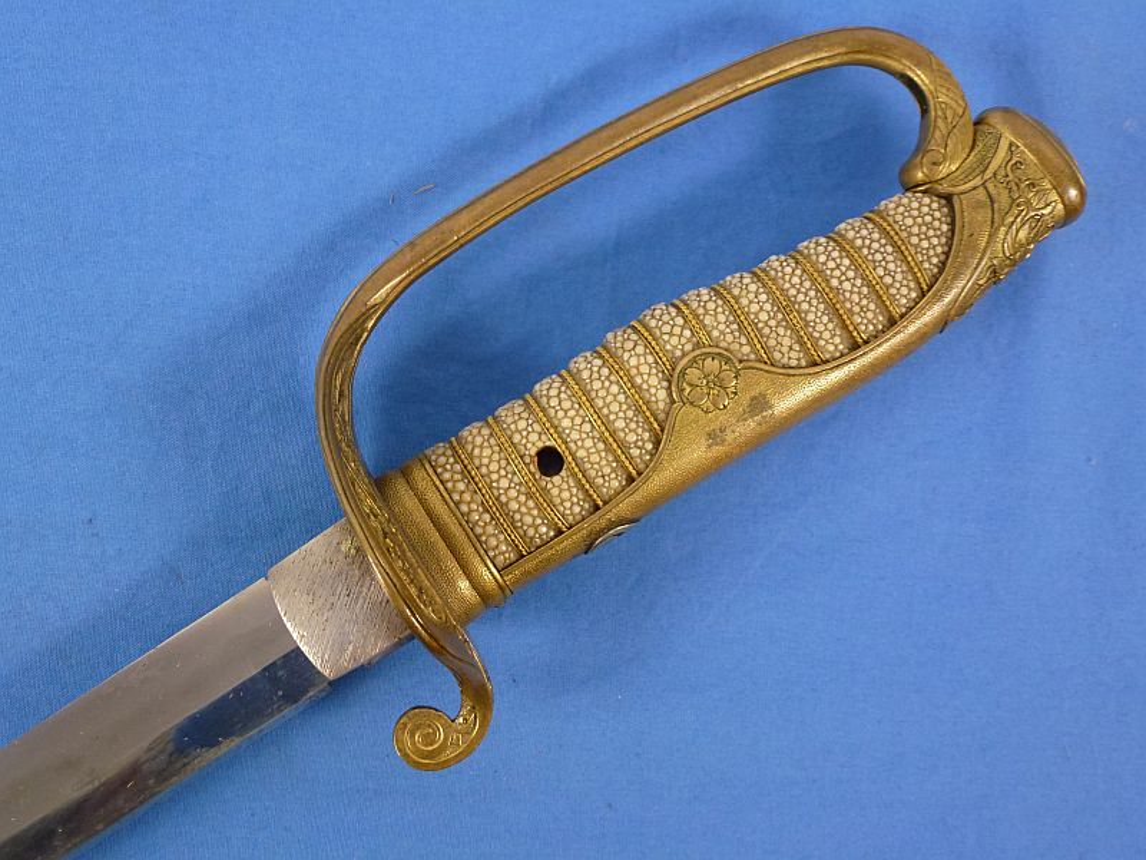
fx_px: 1192
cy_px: 430
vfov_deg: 39.7
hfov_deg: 51.4
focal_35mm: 36
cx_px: 573
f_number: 3.7
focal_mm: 6.4
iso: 250
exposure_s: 1/60
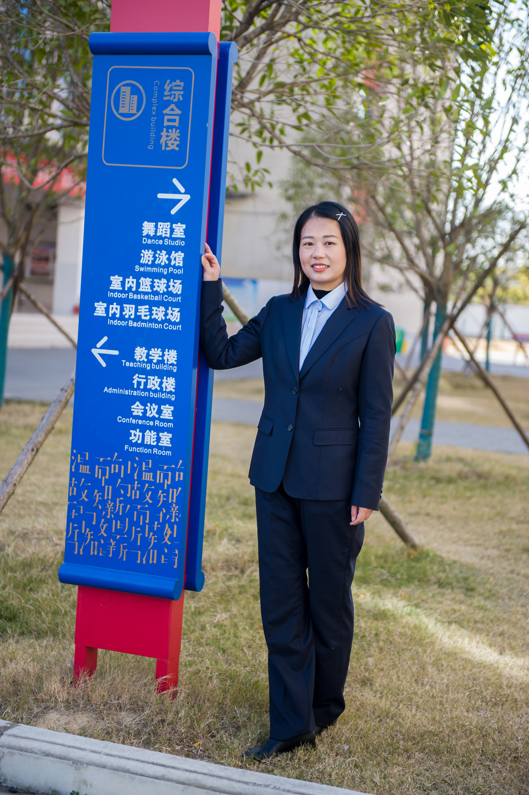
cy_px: 398
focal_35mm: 66
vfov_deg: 30.5
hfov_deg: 20.6
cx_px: 264
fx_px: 1457
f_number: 2.8
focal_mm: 66
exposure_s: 1/400
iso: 100
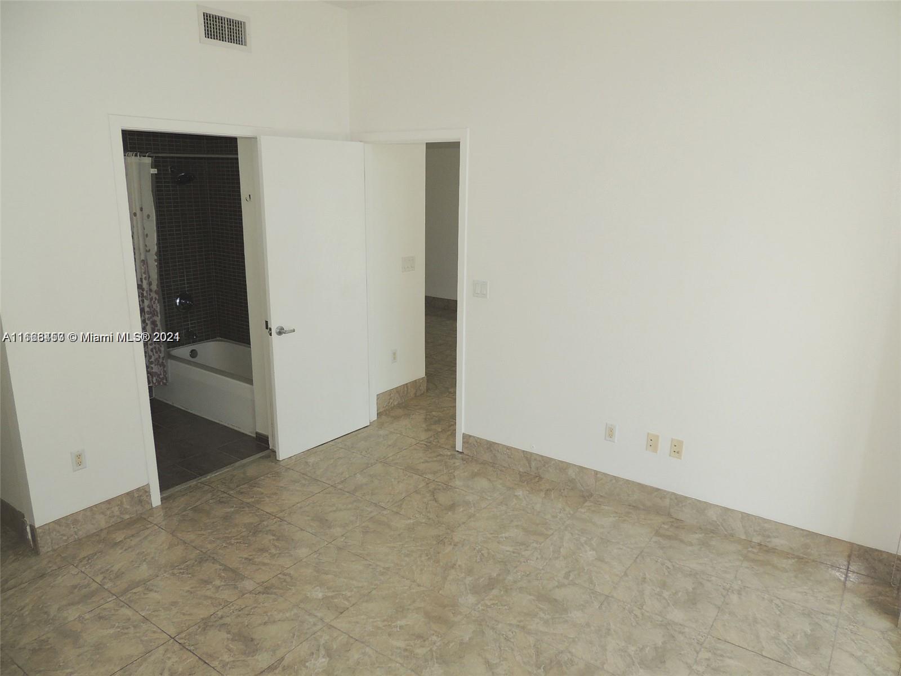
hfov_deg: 71.6
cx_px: 450
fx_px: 625
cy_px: 338
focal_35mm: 24
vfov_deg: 56.8
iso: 100
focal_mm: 4.3
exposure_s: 1/400
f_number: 3
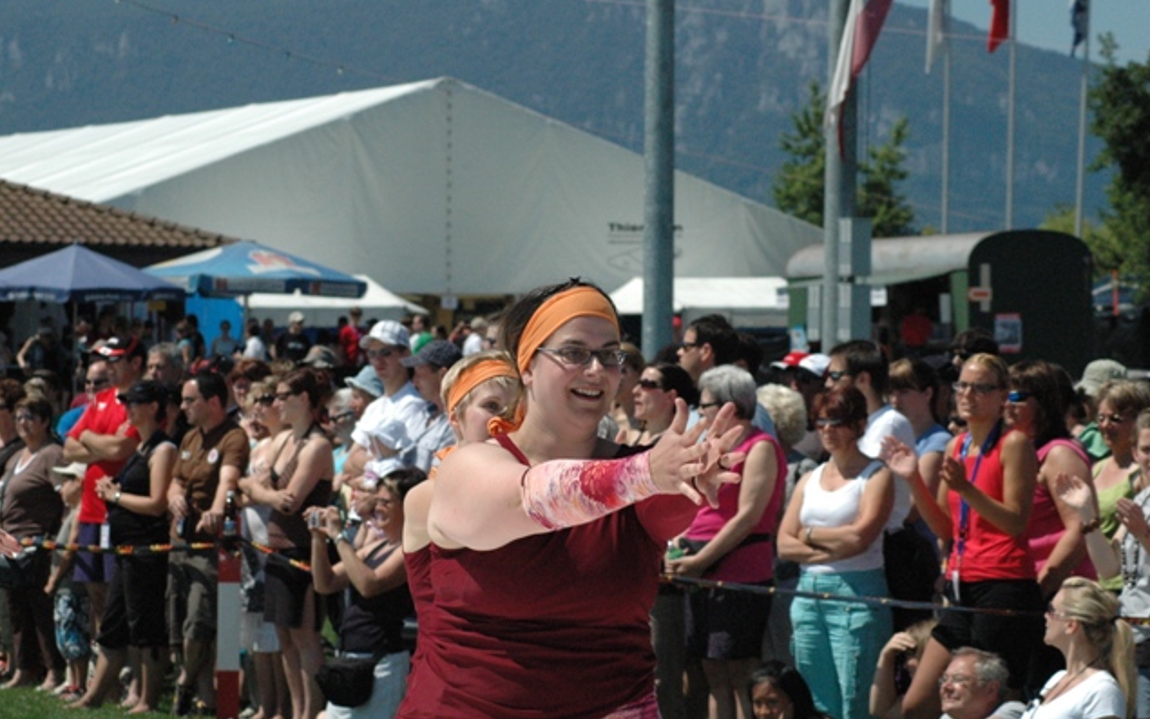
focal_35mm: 154
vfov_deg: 8.5
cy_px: 366
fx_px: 4827
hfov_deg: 13.6
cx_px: 574
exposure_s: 1/3200
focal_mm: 100
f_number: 10
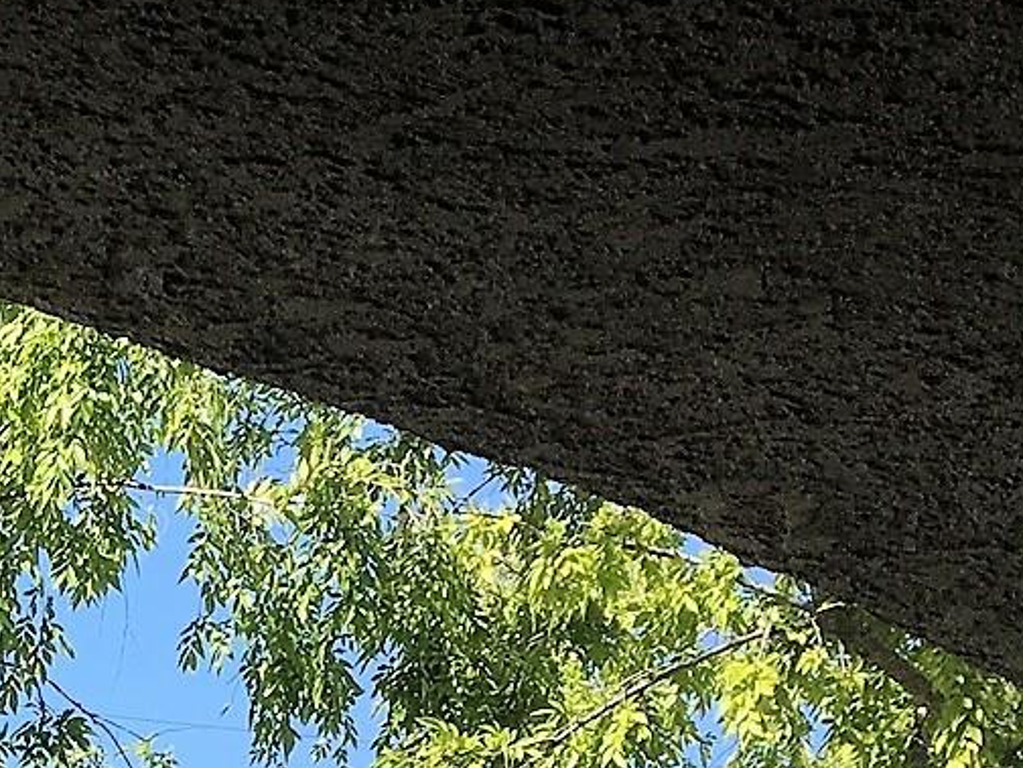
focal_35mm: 116
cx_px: -491
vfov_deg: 11.6
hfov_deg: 15.7
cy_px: 1475
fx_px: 3428
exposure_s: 1/1425
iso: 25
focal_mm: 4.15
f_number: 2.2
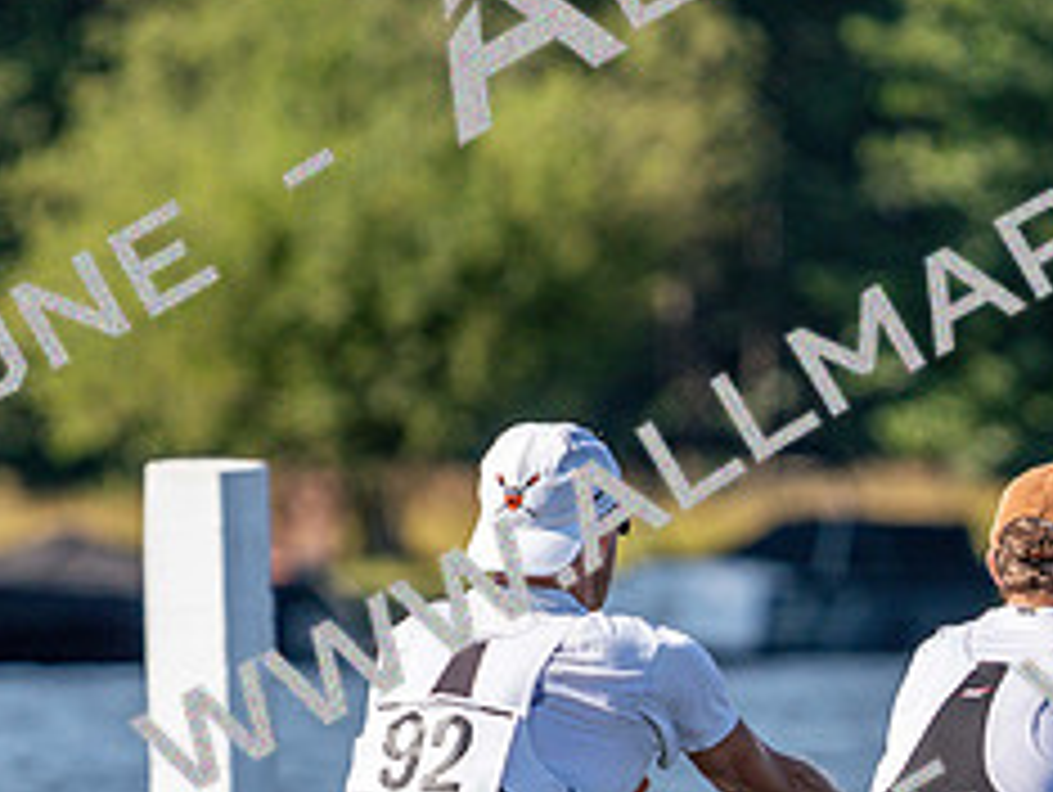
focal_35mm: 917
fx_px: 27923
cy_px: 803
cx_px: 688
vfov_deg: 1.6
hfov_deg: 2.2
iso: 320
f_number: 6.3
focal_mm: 385
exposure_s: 1/1600
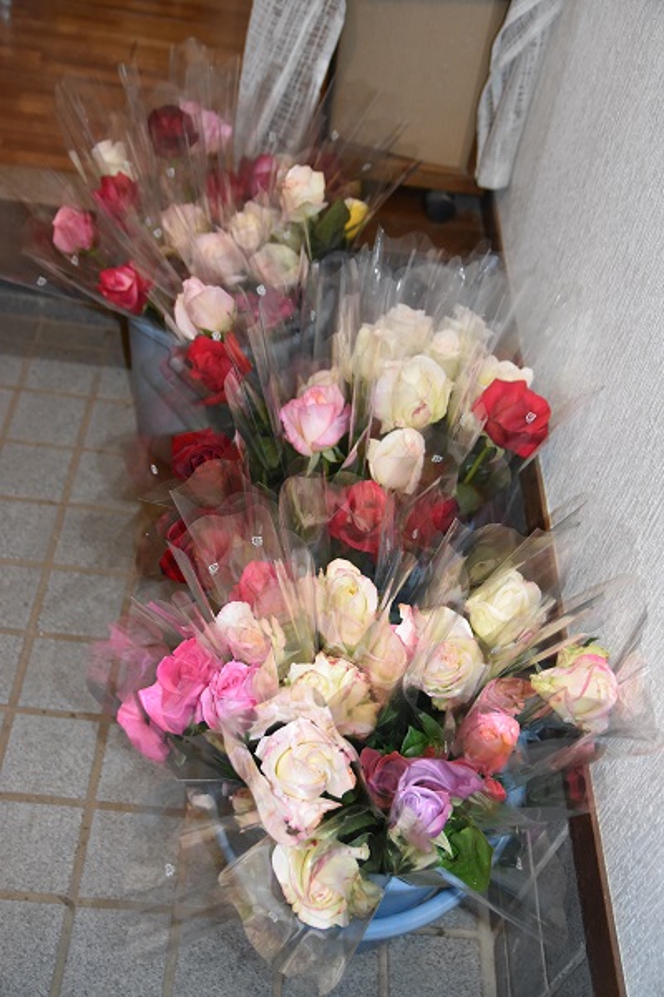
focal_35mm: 40
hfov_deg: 33.0
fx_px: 1120
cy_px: 498
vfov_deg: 47.9
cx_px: 332
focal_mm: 27
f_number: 2.8
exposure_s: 1/60
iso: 1400
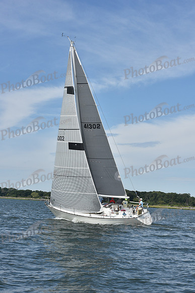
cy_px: 146
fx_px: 568
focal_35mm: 70
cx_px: 98
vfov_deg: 28.8
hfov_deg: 19.5
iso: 320
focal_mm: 70
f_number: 10
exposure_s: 1/1000
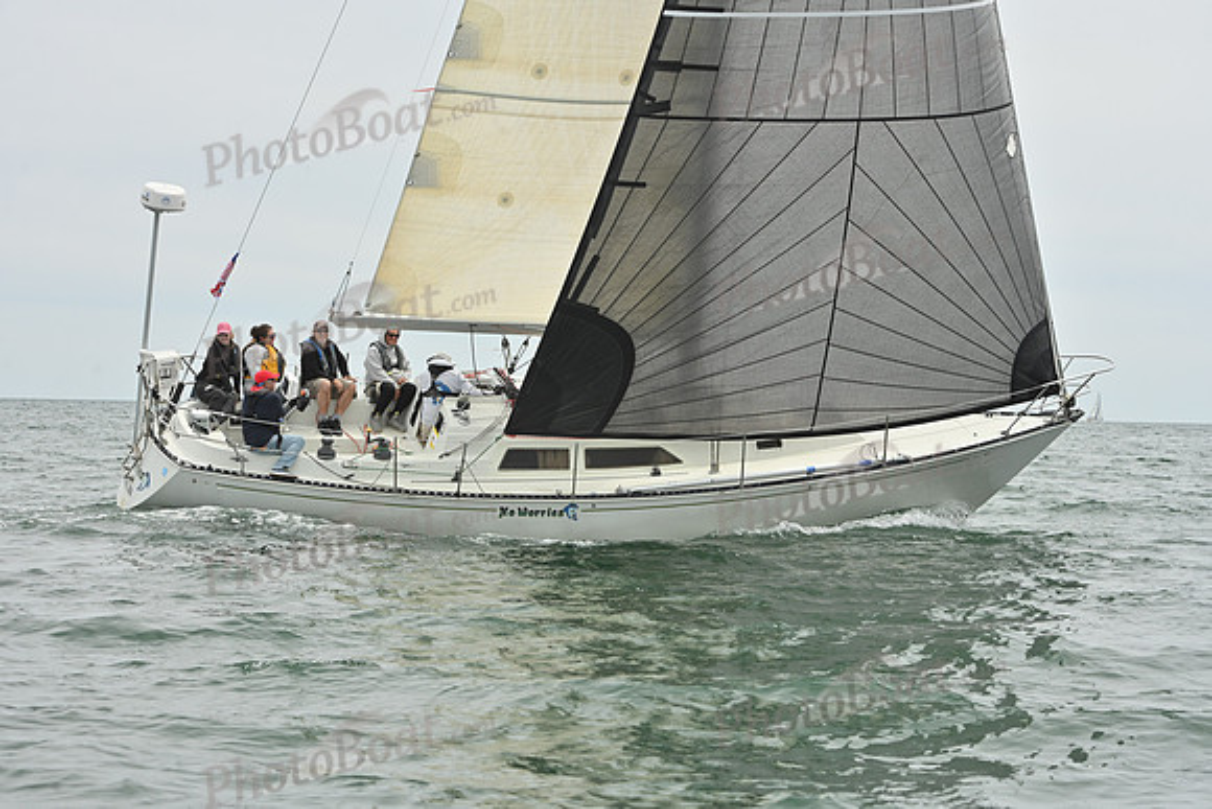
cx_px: 606
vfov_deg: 14.4
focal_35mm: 95
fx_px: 3199
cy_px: 404
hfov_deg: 21.5
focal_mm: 95
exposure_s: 1/800
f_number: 11
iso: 320
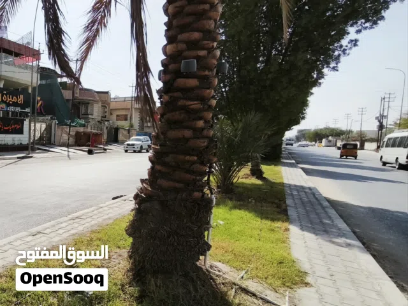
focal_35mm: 15
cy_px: 153
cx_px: 204
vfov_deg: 81.7
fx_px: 177
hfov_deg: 98.2
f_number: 2.2
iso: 50
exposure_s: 1/2165
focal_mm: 1.91
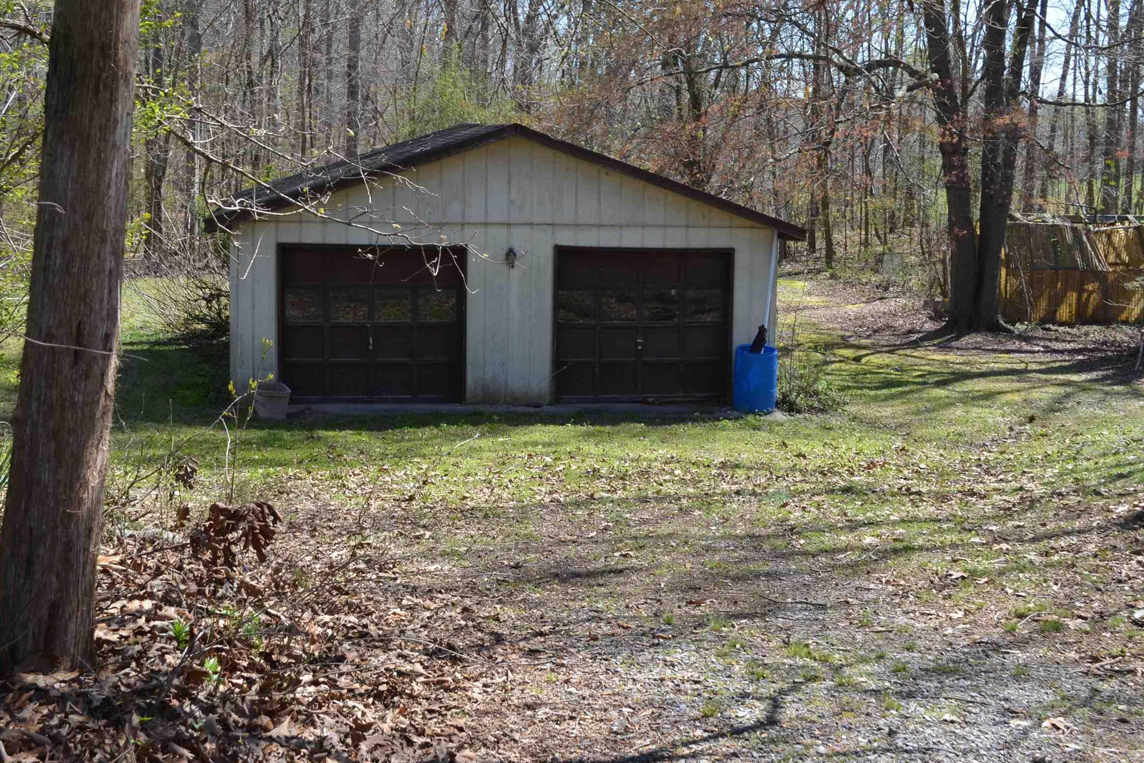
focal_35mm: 52
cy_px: 271
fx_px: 1652
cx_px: 568
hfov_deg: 38.2
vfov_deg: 25.9
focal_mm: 26
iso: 200
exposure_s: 1/200
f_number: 7.1
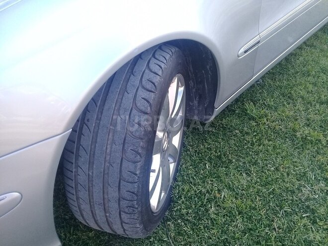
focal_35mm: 31
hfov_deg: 58.4
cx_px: 164
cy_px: 123
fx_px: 294
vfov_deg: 45.4
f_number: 2.2
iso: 64
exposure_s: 1/100
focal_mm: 3.3
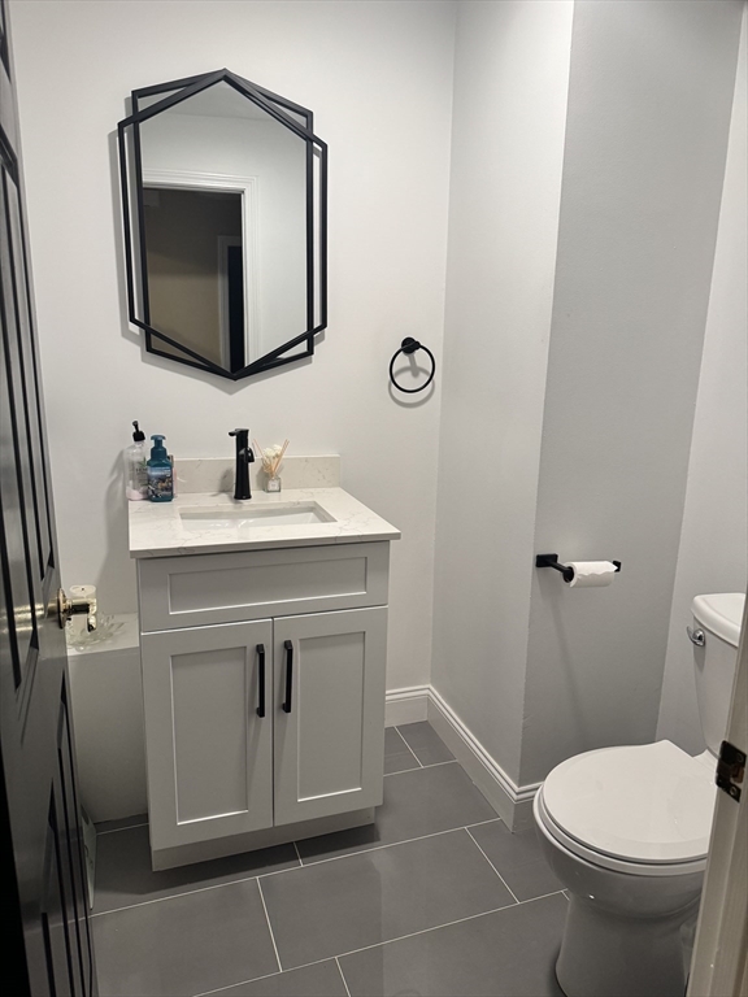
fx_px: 691
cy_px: 498
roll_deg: -0.6
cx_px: 374
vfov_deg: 71.6
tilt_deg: -13.1
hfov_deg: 56.8
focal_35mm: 24
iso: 200
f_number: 1.78
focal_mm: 6.76
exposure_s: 1/120
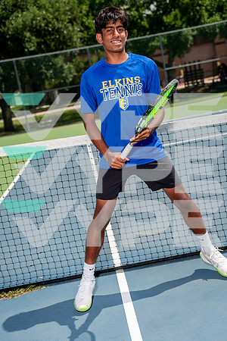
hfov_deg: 24.6
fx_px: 520
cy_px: 170
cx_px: 114
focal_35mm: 55
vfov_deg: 36.2
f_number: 4
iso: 100
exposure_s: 1/1600
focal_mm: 55
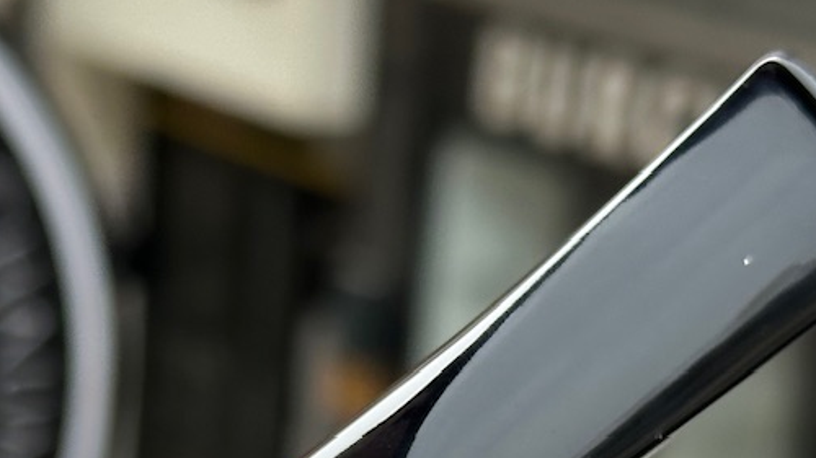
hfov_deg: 15.9
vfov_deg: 8.8
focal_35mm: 134
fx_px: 2899
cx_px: 101
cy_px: 763
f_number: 1.78
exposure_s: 1/1414
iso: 64
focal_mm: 6.86
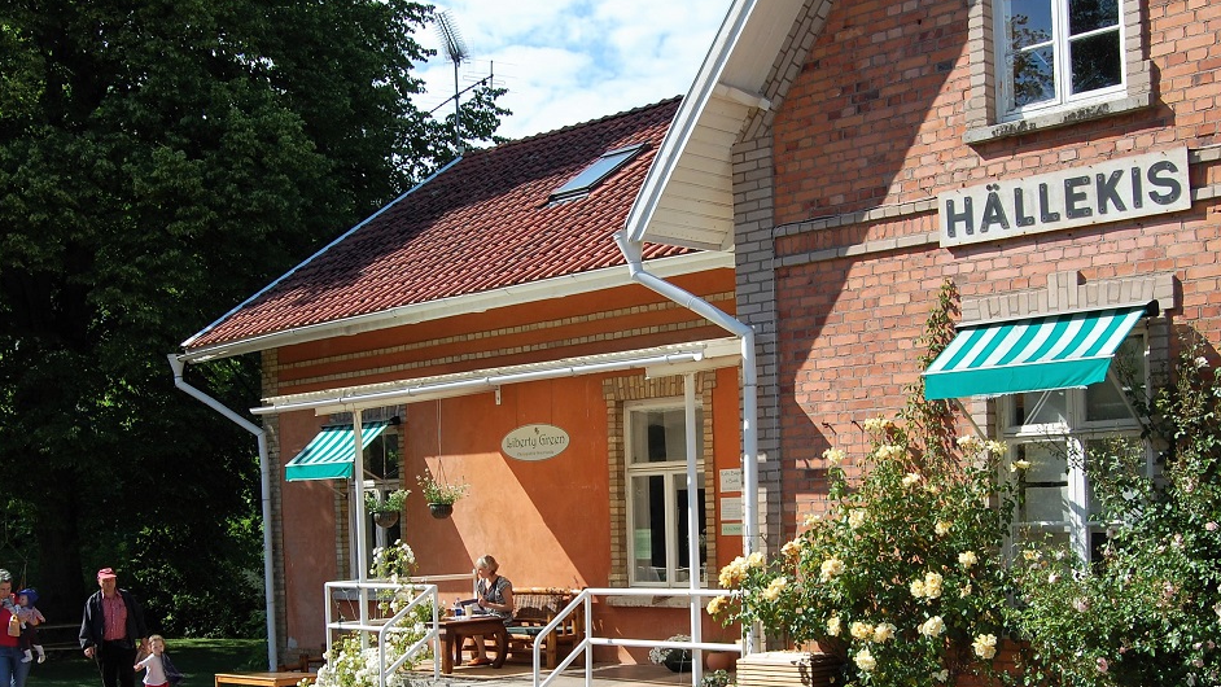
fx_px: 1554
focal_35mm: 48
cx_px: 599
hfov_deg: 42.9
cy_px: 510
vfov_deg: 24.7
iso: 200
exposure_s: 1/250
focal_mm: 24
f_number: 8
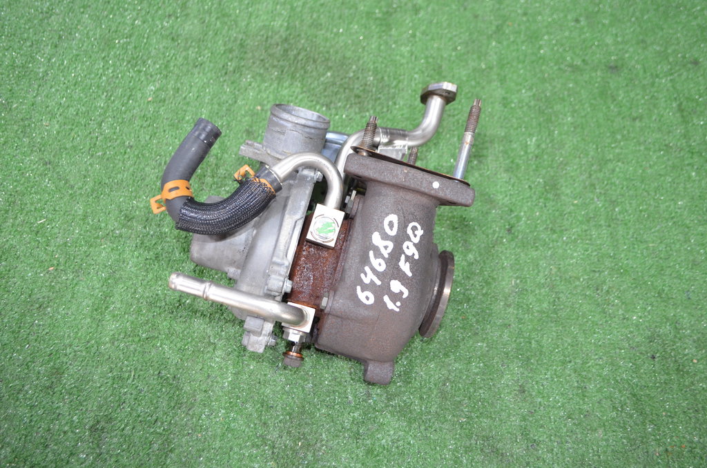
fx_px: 647
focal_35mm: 33
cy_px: 234
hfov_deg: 57.3
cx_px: 354
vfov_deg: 39.8
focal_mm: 22
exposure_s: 1/60
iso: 1100
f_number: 4
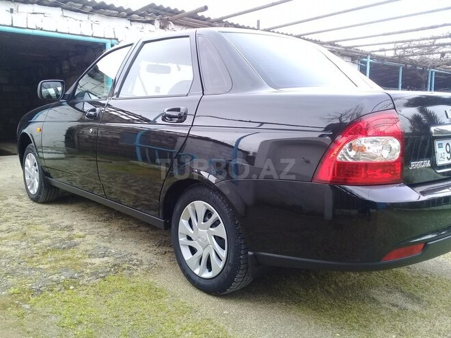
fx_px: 404
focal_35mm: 31
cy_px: 169
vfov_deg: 45.4
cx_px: 226
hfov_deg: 58.4
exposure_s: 1/150
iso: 50
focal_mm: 3.3
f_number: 2.2
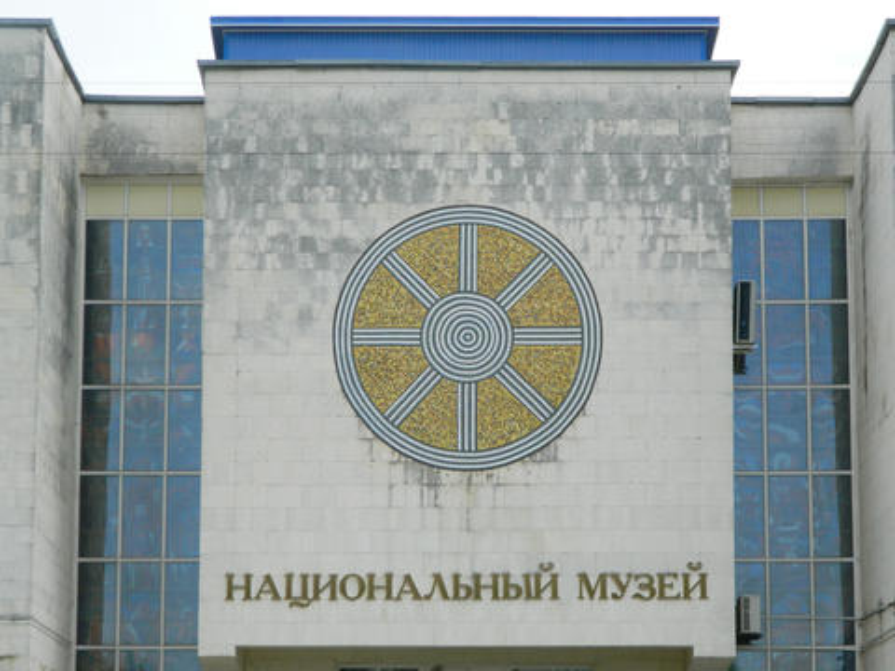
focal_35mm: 129
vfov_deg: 11.5
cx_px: 448
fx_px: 3335
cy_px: 336
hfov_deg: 15.3
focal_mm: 23.2
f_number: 4.7
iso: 125
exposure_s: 1/500
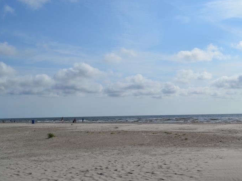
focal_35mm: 48
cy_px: 121
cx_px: 157
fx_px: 336
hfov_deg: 39.3
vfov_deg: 30.1
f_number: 11
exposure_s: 1/500
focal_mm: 22
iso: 280
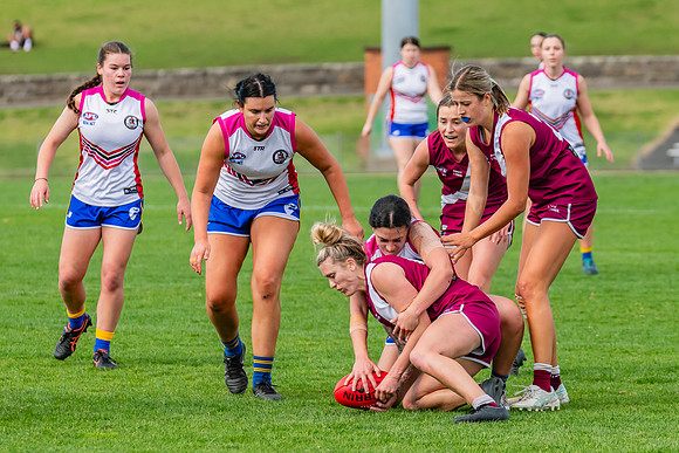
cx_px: 387
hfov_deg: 6.2
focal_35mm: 333
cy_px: 229
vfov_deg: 4.1
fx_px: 6286
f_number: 5.6
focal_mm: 210
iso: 800
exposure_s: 1/1600
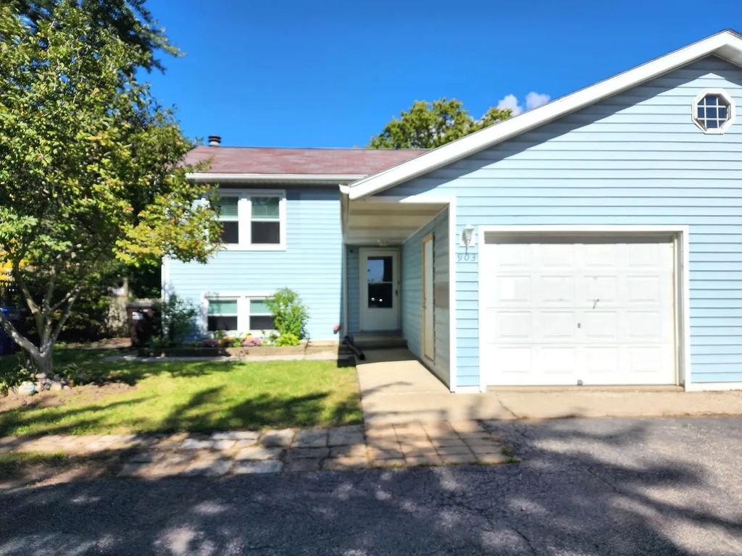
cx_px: 371
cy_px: 278
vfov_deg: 58.9
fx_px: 493
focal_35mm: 23
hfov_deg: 73.9
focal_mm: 6.4
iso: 12
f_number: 1.8
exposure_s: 1/1746
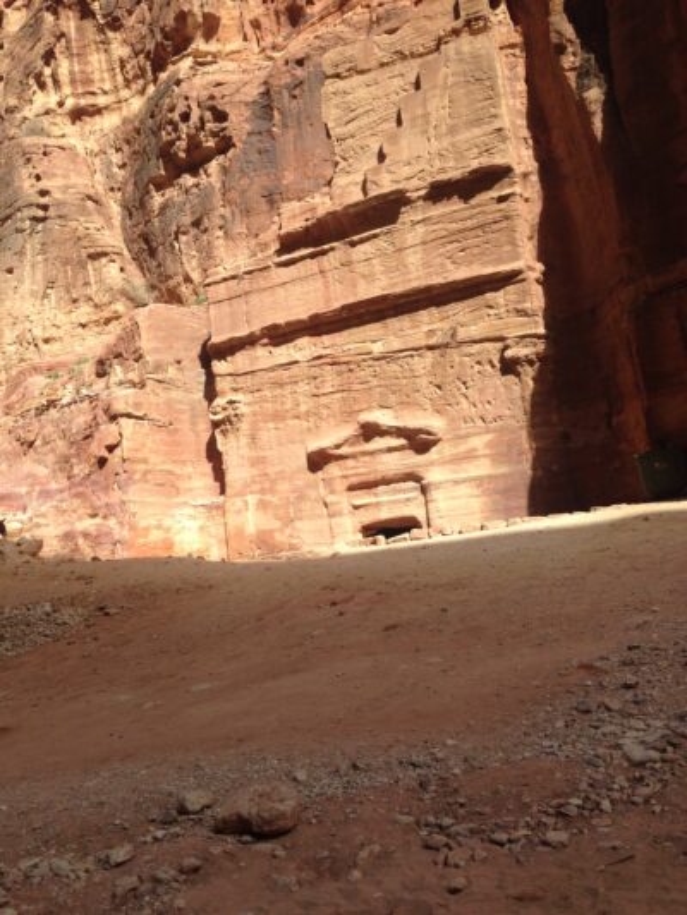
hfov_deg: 43.0
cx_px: 344
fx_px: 873
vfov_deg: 55.3
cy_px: 458
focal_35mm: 33
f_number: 2.4
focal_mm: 4.12
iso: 50
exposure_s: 1/1043
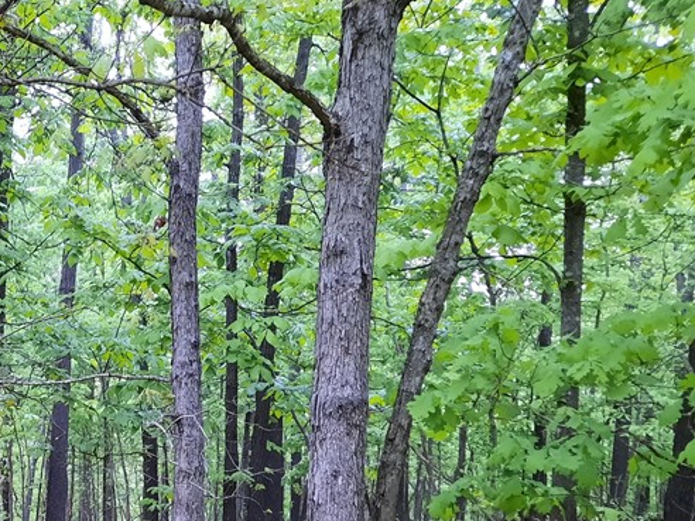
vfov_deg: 26.9
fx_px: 1044
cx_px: 68
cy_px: 486
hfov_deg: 34.7
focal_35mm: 52
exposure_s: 1/24
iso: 640
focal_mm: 4.6
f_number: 2
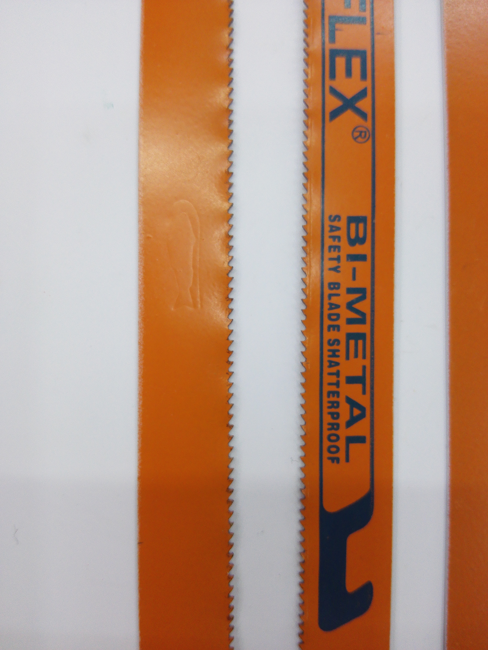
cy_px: 325
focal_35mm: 29
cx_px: 244
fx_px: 545
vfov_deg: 61.7
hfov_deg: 48.2
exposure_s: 1/33.4
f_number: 2
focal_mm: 3.8
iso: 125
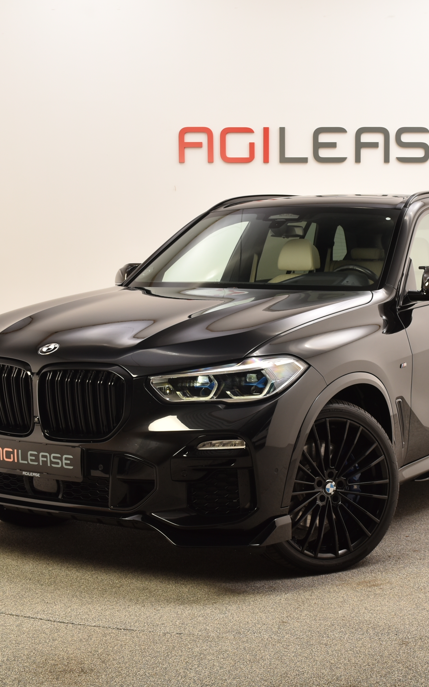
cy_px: 344
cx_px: 328
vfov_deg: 34.0
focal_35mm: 60
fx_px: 1122
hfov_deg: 21.4
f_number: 7.1
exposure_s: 1/200
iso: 100
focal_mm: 26
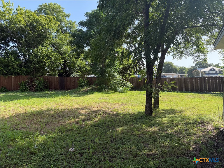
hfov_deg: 71.6
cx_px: 112
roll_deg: -0.7
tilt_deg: -3.5
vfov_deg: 56.8
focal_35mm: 24
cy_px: 84
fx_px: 155
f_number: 1.78
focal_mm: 6.76
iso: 100
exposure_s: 1/1493
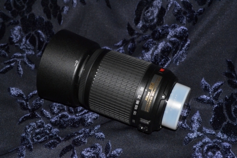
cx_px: 118
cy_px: 79
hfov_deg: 31.9
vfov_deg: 21.6
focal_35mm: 63
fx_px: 415
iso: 100
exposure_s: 1/60
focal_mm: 42
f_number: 8
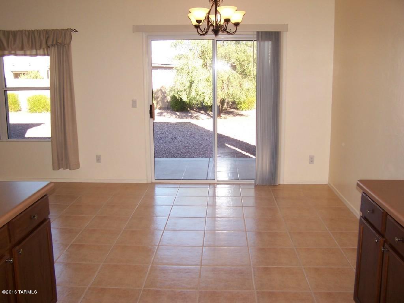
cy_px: 152
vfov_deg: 37.7
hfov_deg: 49.0
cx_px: 202
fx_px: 443
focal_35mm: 38
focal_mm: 6.3
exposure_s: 1/90
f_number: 2.8
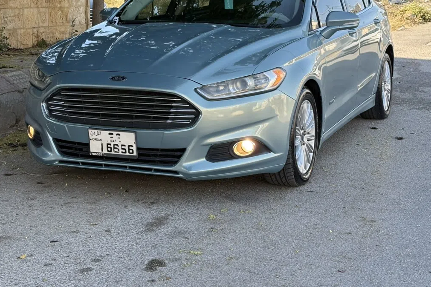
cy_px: 33
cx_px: 217
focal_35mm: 73
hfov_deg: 27.7
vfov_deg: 18.4
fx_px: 874
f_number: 1.6
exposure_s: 1/496
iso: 40
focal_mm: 5.96
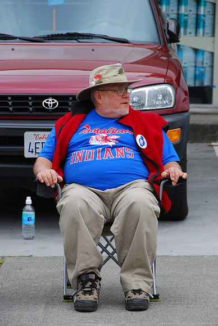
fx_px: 2039
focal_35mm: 225
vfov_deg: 9.1
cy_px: 163
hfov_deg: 6.1
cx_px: 109
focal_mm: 150
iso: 200
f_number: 8
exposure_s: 1/180
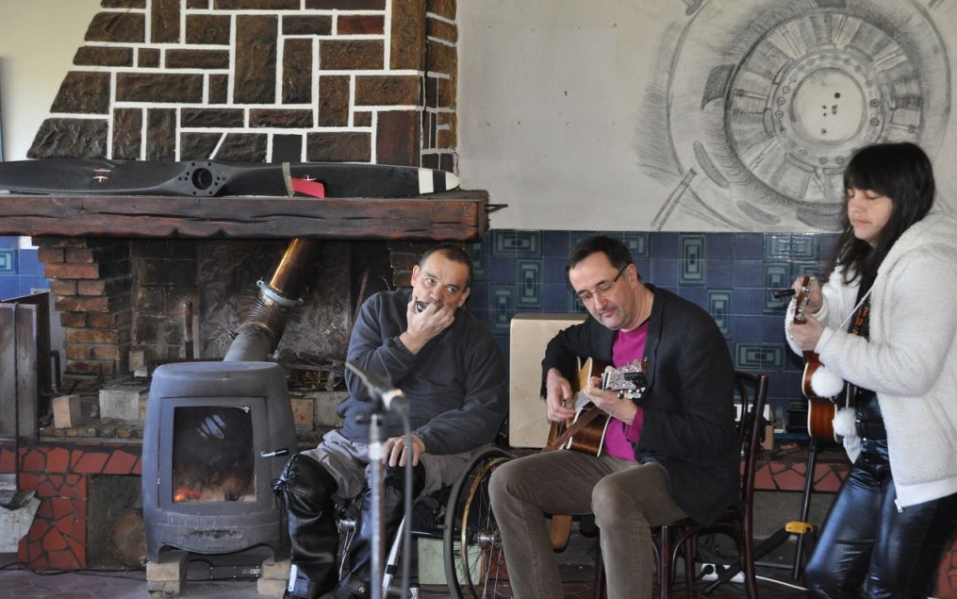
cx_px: 477
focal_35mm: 77
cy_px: 308
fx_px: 2009
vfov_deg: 17.0
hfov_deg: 26.8
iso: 800
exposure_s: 1/60
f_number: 4.8
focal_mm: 50
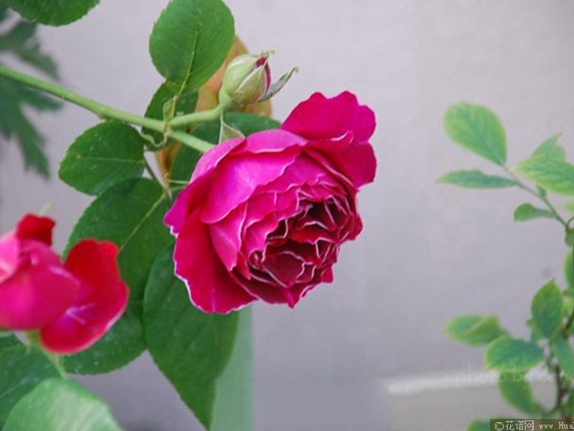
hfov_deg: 9.0
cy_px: 216
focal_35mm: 220
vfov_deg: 6.8
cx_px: 284
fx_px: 3642
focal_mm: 135
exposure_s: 1/50
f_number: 5.6
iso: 400
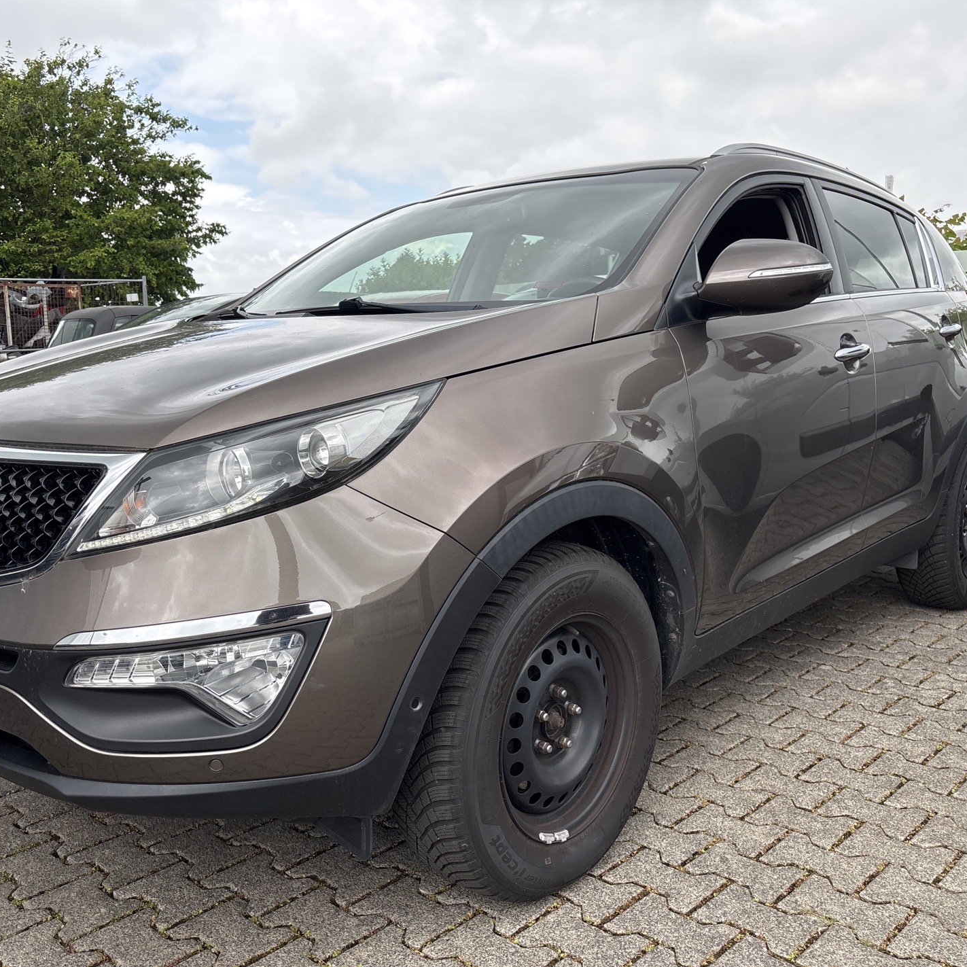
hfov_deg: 52.4
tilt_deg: -8.4
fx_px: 980
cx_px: 420
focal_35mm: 31
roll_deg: +3.7
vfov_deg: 52.5
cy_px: 482
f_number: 1.6
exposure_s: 1/970
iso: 50
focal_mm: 5.96
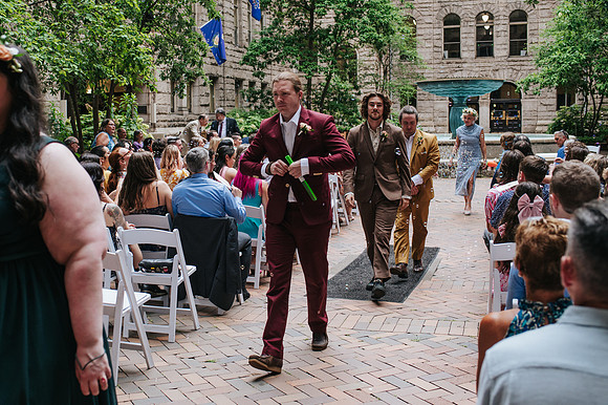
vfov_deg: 31.2
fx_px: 723
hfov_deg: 45.3
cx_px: 236
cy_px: 168
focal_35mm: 43
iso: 800
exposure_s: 1/400
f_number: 4
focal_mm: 35
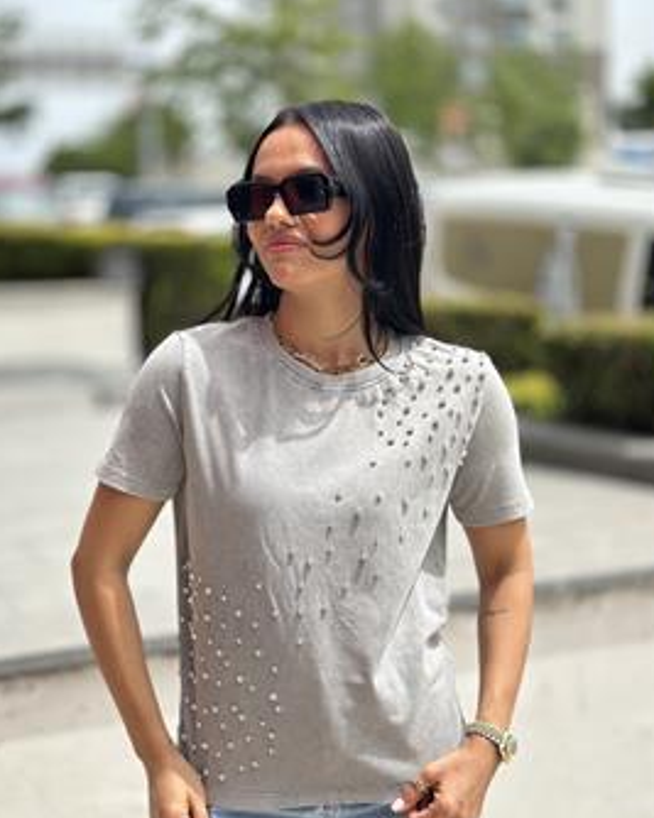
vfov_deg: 32.5
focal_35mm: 58
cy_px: 445
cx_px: 287
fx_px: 1404
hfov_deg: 26.2
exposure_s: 1/4367
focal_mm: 6.86
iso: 100
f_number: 1.78
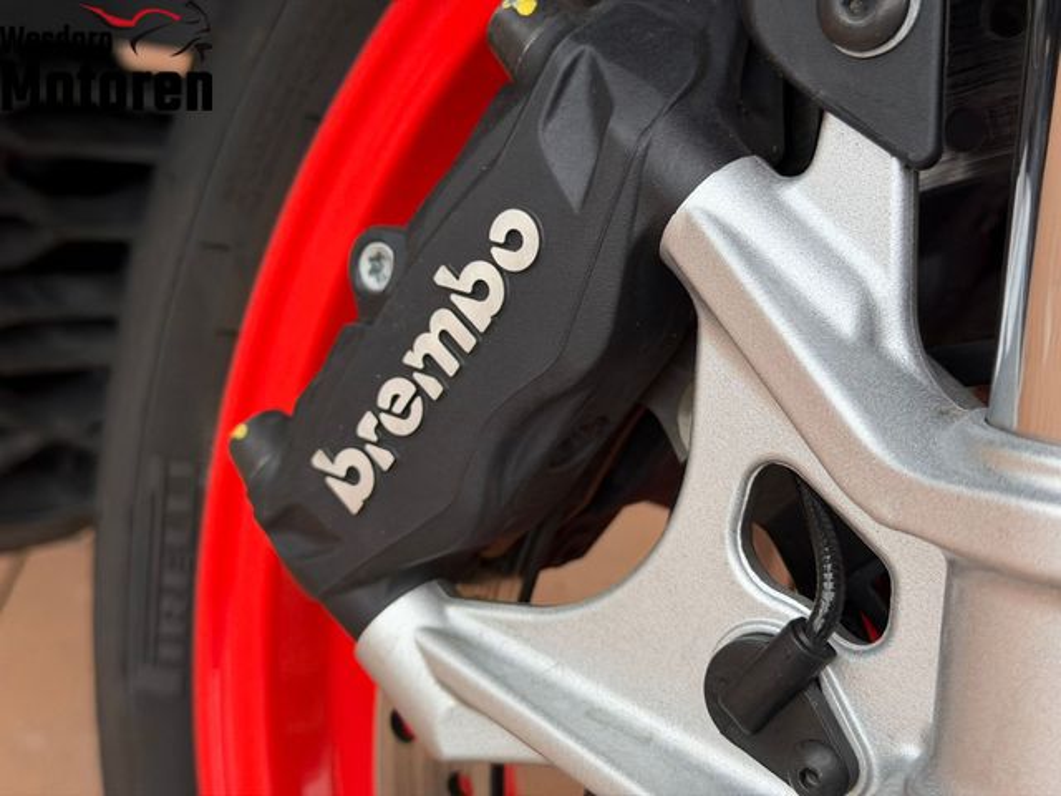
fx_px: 1471
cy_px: 398
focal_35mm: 48
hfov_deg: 39.7
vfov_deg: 30.3
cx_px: 530
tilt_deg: -34.4
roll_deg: -19.6
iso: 80
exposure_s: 1/409
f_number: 1.78
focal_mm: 6.76
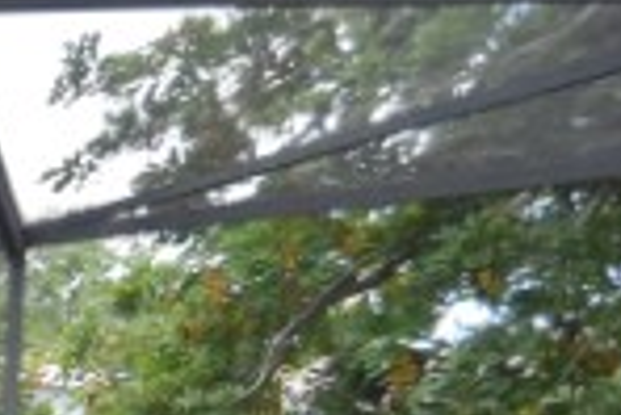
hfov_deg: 15.7
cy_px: 591
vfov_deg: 17.2
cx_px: -822
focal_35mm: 73
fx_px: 1260
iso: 800
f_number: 3.5
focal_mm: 10
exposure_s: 1/1000
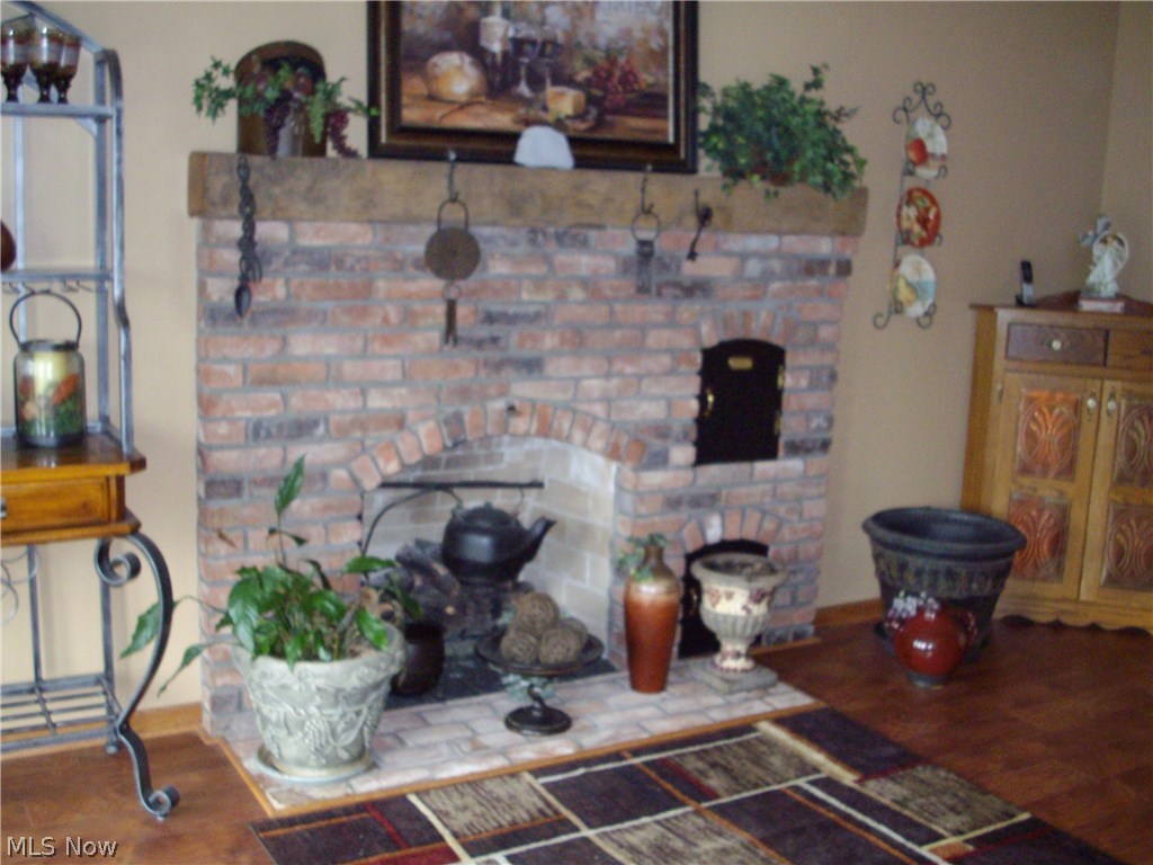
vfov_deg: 38.7
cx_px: 576
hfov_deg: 50.1
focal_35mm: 37
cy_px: 432
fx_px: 1232
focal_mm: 6.2
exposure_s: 1/50
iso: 400
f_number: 2.8
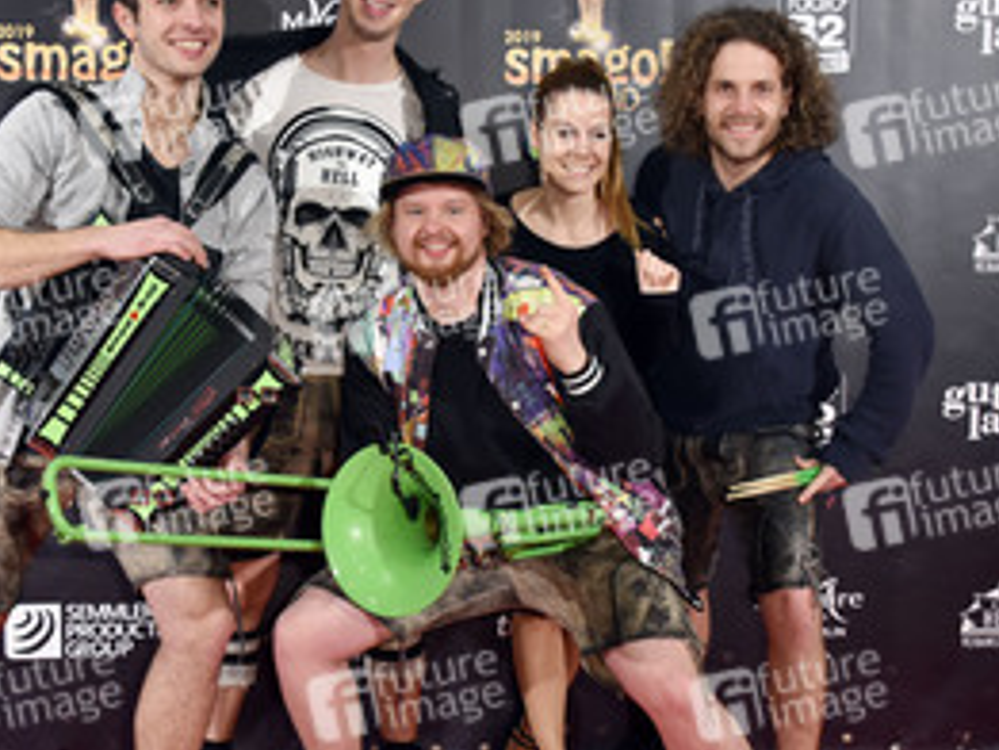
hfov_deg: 30.7
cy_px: 409
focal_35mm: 63
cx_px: 457
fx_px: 1819
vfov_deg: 23.3
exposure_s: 1/160
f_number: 5.6
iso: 1000
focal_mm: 38
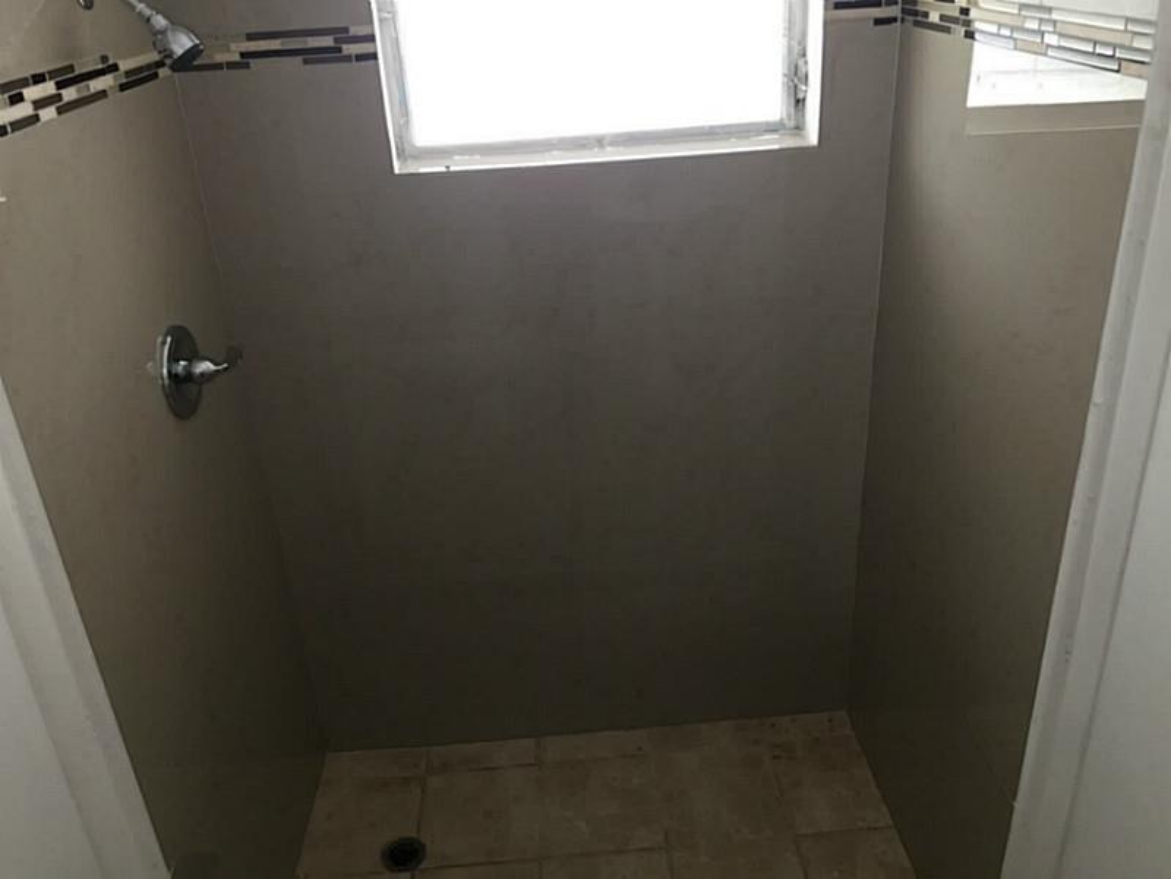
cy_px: 440
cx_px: 586
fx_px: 981
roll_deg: +2.9
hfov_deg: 61.7
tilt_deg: -27.2
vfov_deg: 48.2
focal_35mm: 29
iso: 32
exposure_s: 1/15
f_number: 2.2
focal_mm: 4.15
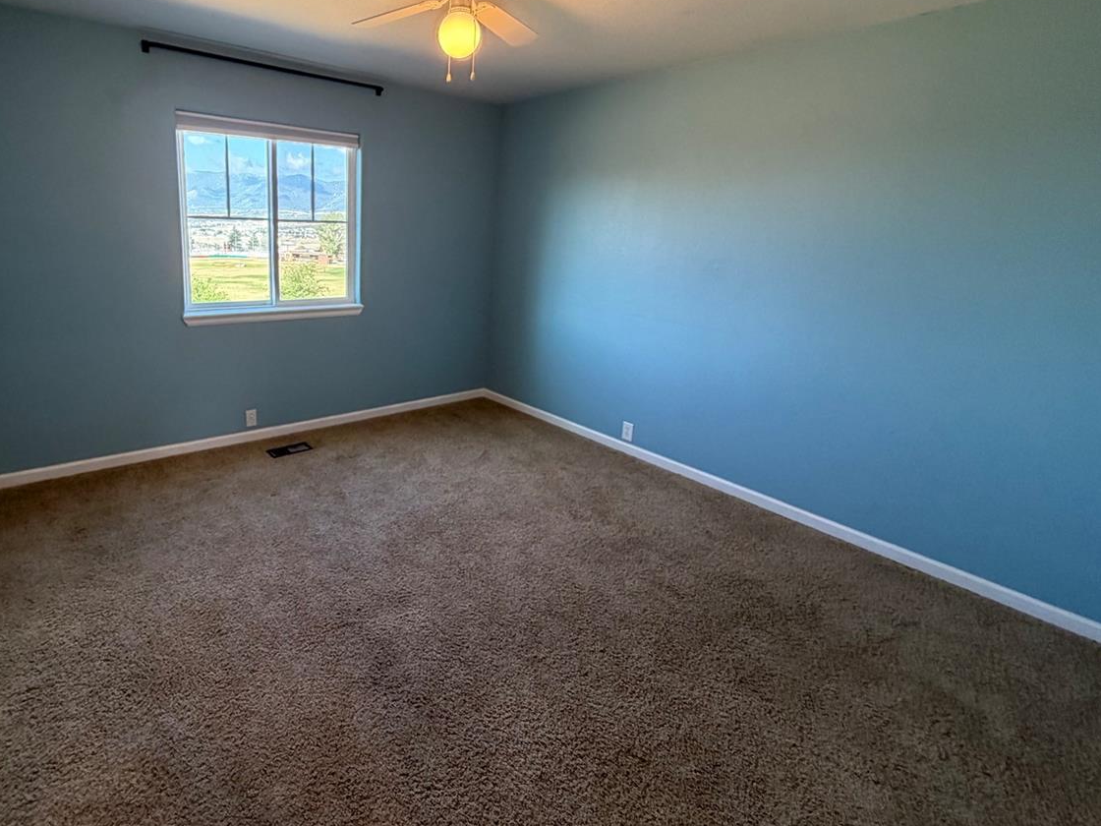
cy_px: 343
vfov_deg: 71.1
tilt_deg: -11.8
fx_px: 573
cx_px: 435
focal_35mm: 18
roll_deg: -1.6
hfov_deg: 86.6
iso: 200
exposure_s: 1/60
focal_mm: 2.22
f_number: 2.2
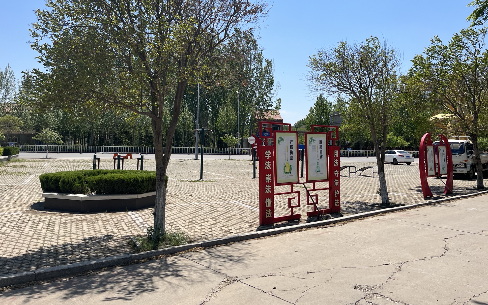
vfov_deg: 44.3
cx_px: 241
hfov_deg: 66.5
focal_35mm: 28
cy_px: 122
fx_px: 372
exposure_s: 1/4149
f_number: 1.6
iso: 50
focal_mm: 5.1
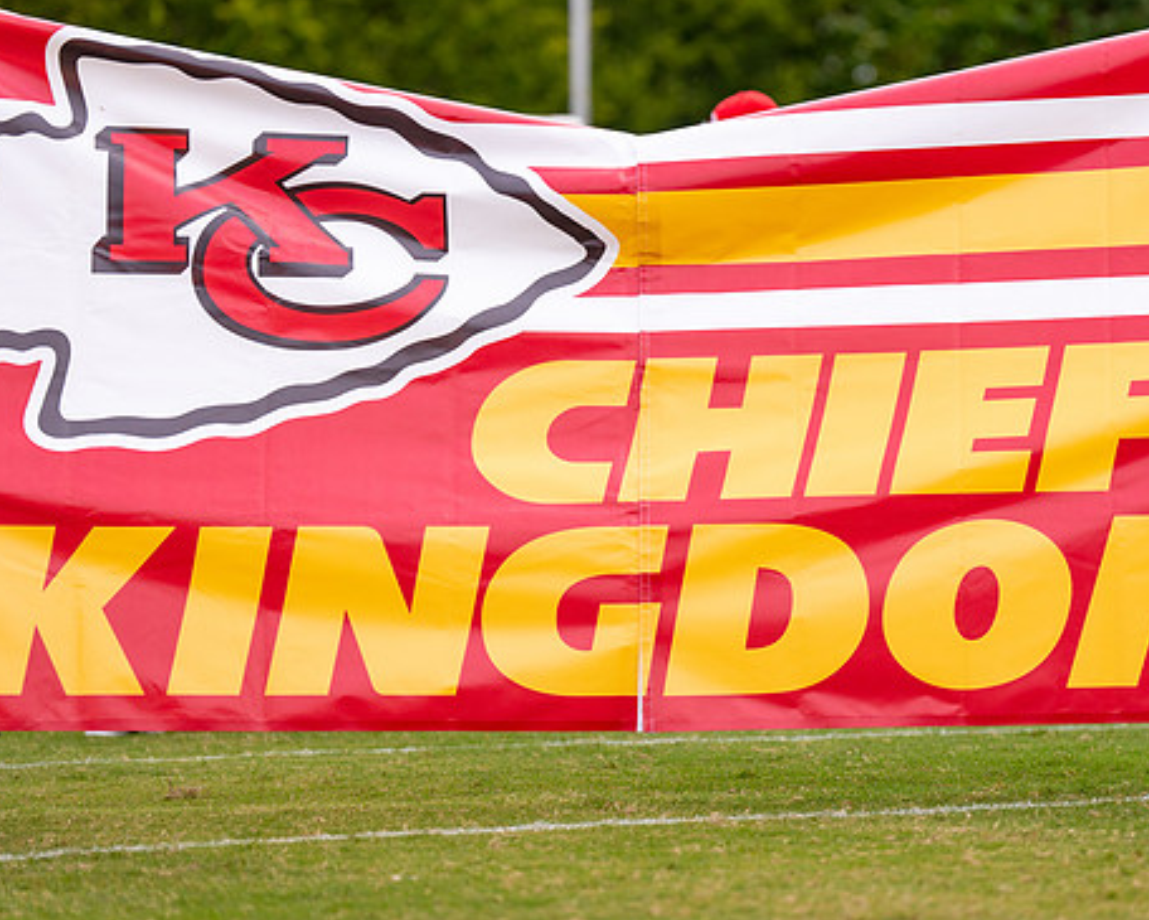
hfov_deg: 9.8
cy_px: 404
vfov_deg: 7.9
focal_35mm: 197
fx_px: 6701
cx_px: 675
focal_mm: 152
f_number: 2.8
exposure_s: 1/2000
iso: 160
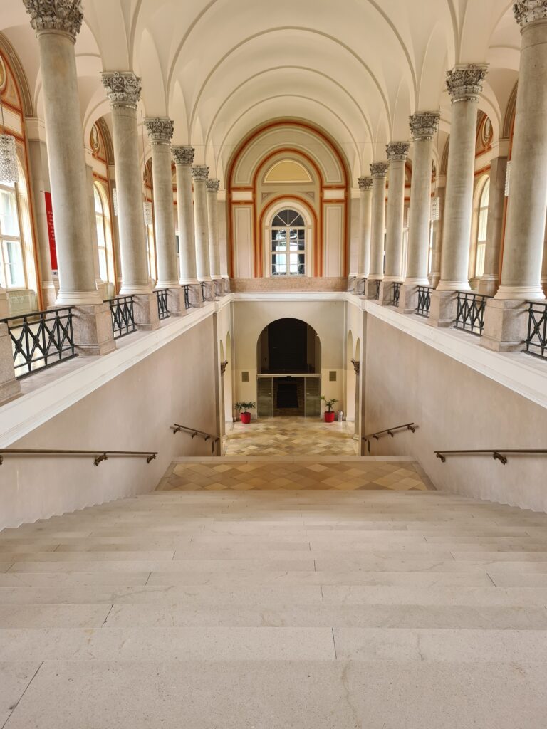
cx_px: 274
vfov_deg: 67.3
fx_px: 548
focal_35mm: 26
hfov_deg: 53.1
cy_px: 364
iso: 80
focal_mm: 5.4
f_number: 1.8
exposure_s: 1/50
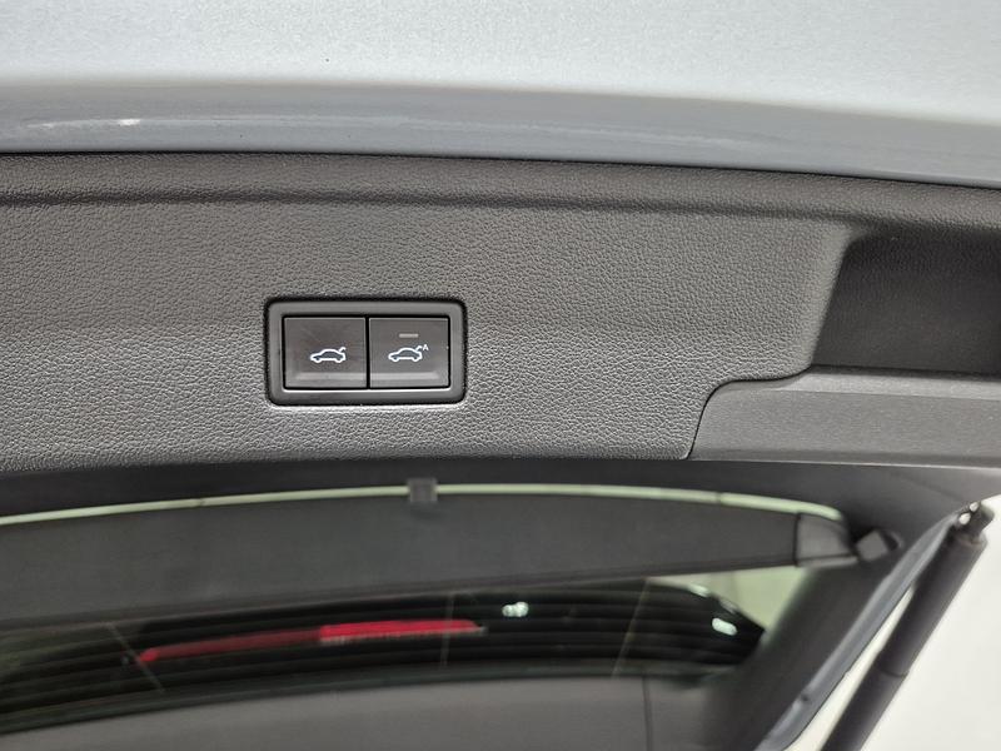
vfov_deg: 58.9
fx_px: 665
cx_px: 500
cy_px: 376
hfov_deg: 73.9
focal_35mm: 23
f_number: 1.8
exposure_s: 1/100
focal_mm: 5.4
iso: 500
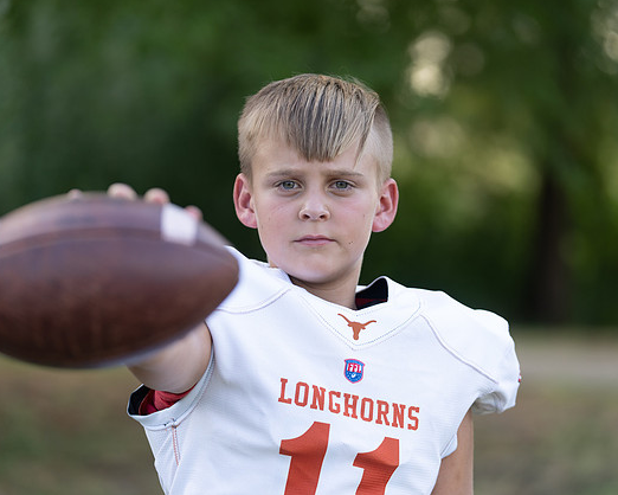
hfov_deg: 14.8
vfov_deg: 11.9
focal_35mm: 130
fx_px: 2379
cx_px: 322
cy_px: 246
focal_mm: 114
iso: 250
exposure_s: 1/400
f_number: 2.8
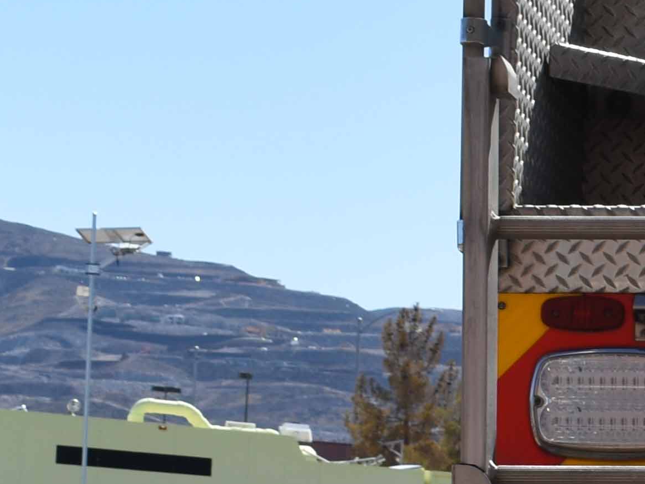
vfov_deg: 7.5
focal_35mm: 194
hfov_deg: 9.6
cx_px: 1267
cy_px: 768
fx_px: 3615
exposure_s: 1/250
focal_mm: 26
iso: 100
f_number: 8
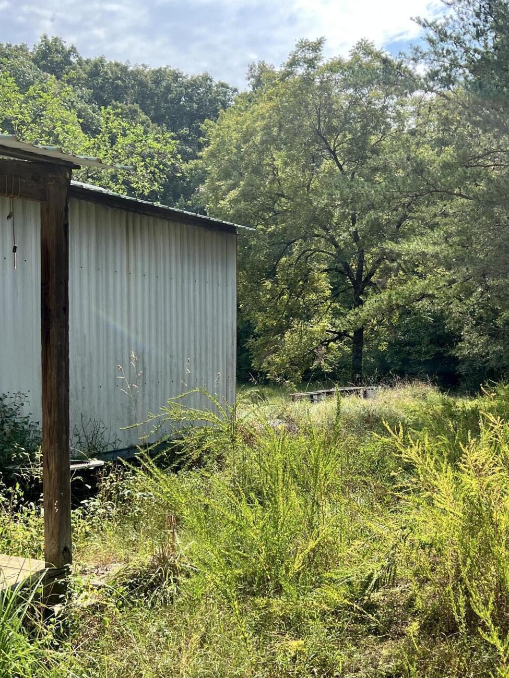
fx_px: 784
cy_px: 358
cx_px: 373
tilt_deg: -1.5
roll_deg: -0.2
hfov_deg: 35.3
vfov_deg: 46.8
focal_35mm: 40
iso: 50
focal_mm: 5.7
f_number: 1.5
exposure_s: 1/2299
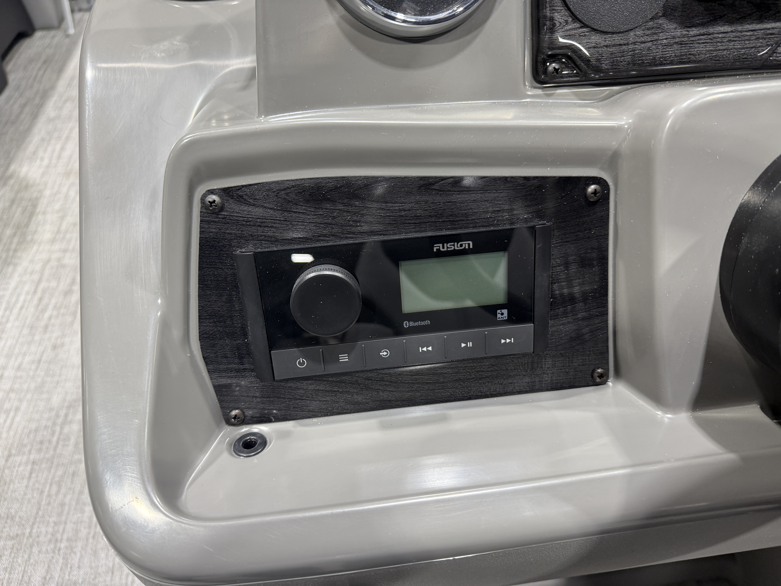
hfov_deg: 71.6
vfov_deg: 56.8
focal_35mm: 24
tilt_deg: -47.9
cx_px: 390
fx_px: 541
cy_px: 293
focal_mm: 6.76
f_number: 1.78
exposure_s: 1/120
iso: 160
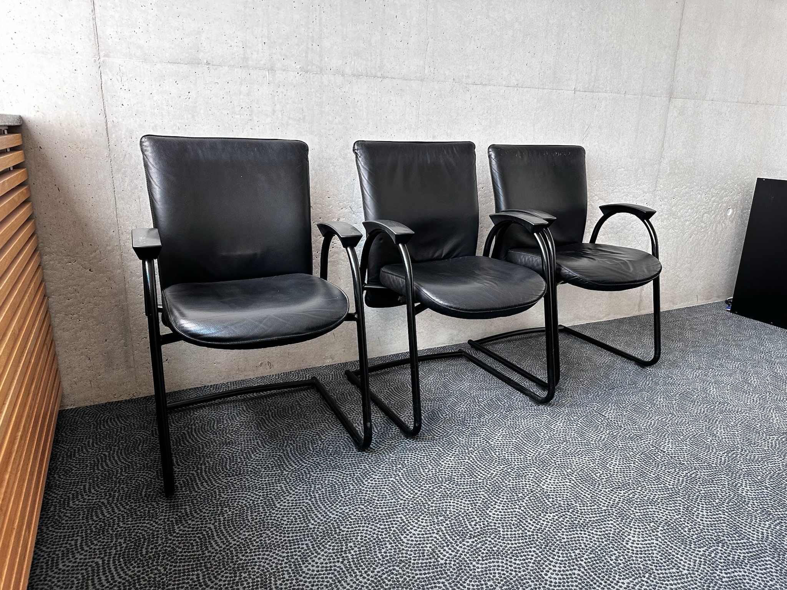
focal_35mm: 24
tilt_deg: -16.0
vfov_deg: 56.8
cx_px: 394
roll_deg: -1.5
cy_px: 295
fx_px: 546
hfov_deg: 71.6
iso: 200
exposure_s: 1/121
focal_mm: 6.86
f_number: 1.78
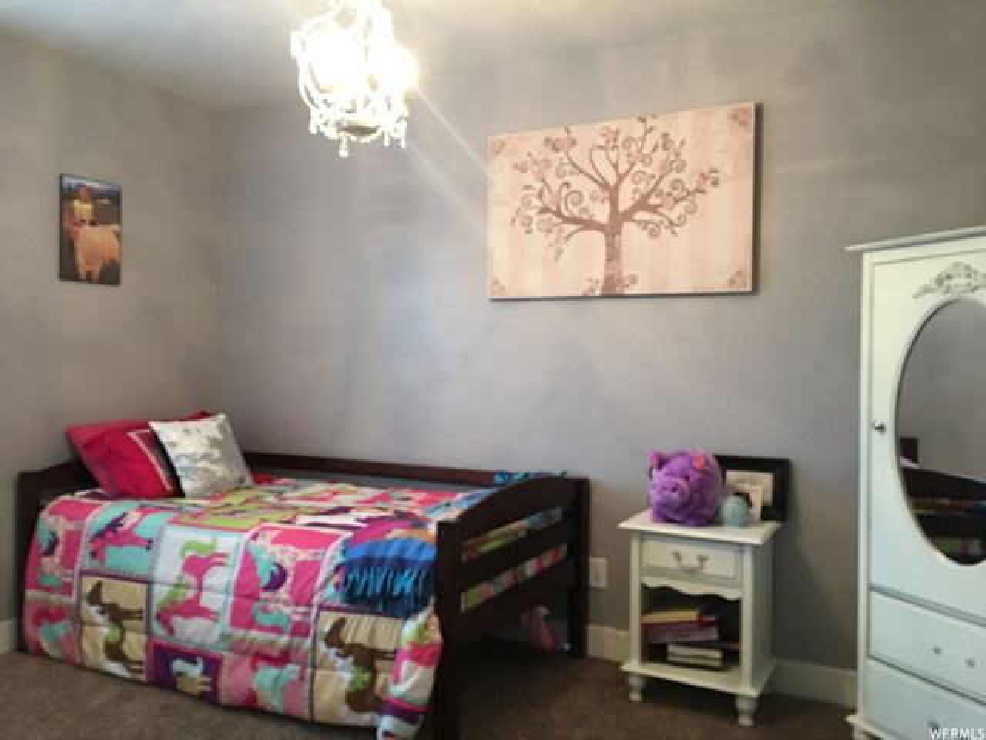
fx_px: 826
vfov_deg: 48.2
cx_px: 493
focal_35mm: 29
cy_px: 370
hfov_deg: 61.7
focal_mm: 4.15
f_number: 2.2
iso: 80
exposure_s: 1/15
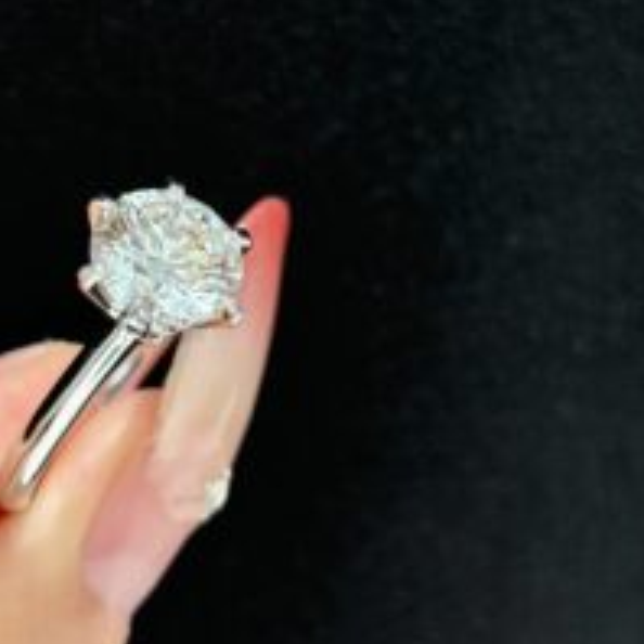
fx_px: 1957
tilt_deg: -24.4
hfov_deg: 18.6
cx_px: 172
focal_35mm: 93
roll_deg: -1.3
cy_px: 228
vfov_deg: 18.6
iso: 50
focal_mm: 5.96
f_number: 1.6
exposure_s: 1/100
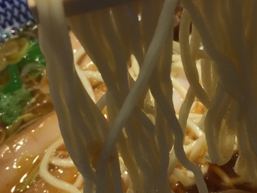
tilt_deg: -43.0
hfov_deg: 27.2
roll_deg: +1.1
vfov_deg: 20.7
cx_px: 177
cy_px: 97
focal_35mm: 71
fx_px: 527
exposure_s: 1/40
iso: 32
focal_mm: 4.15
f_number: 2.2
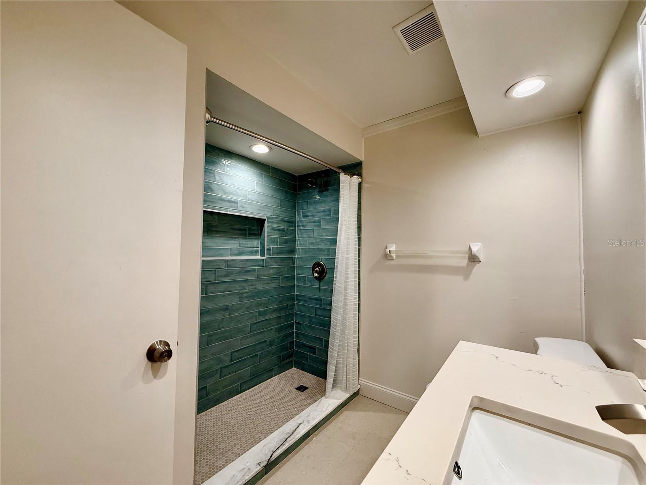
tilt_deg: +2.1
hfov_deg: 102.1
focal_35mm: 14
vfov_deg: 85.7
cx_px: 323
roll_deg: -1.3
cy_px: 242
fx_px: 261
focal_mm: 2.22
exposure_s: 1/120
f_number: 2.2
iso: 250
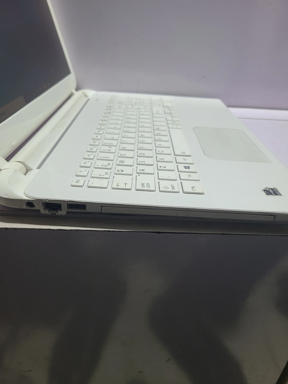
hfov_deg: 53.1
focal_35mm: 26
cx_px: 144
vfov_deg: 67.3
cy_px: 192
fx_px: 288
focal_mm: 5.4
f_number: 1.8
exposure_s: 1/100
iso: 80
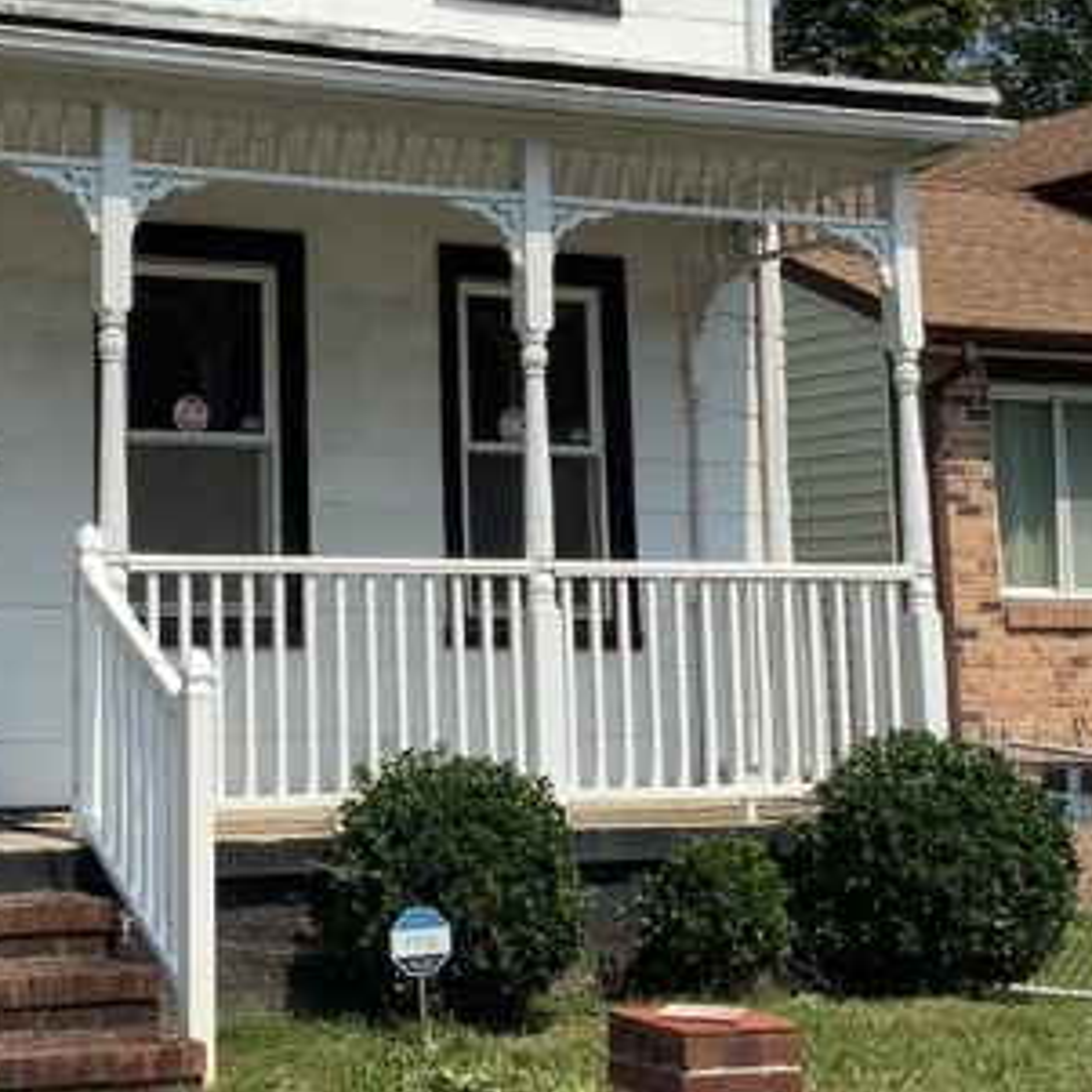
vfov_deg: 24.4
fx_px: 2498
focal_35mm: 70
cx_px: 149
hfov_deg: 24.1
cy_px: 283
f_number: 2.4
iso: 25
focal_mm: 3.3
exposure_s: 1/1812
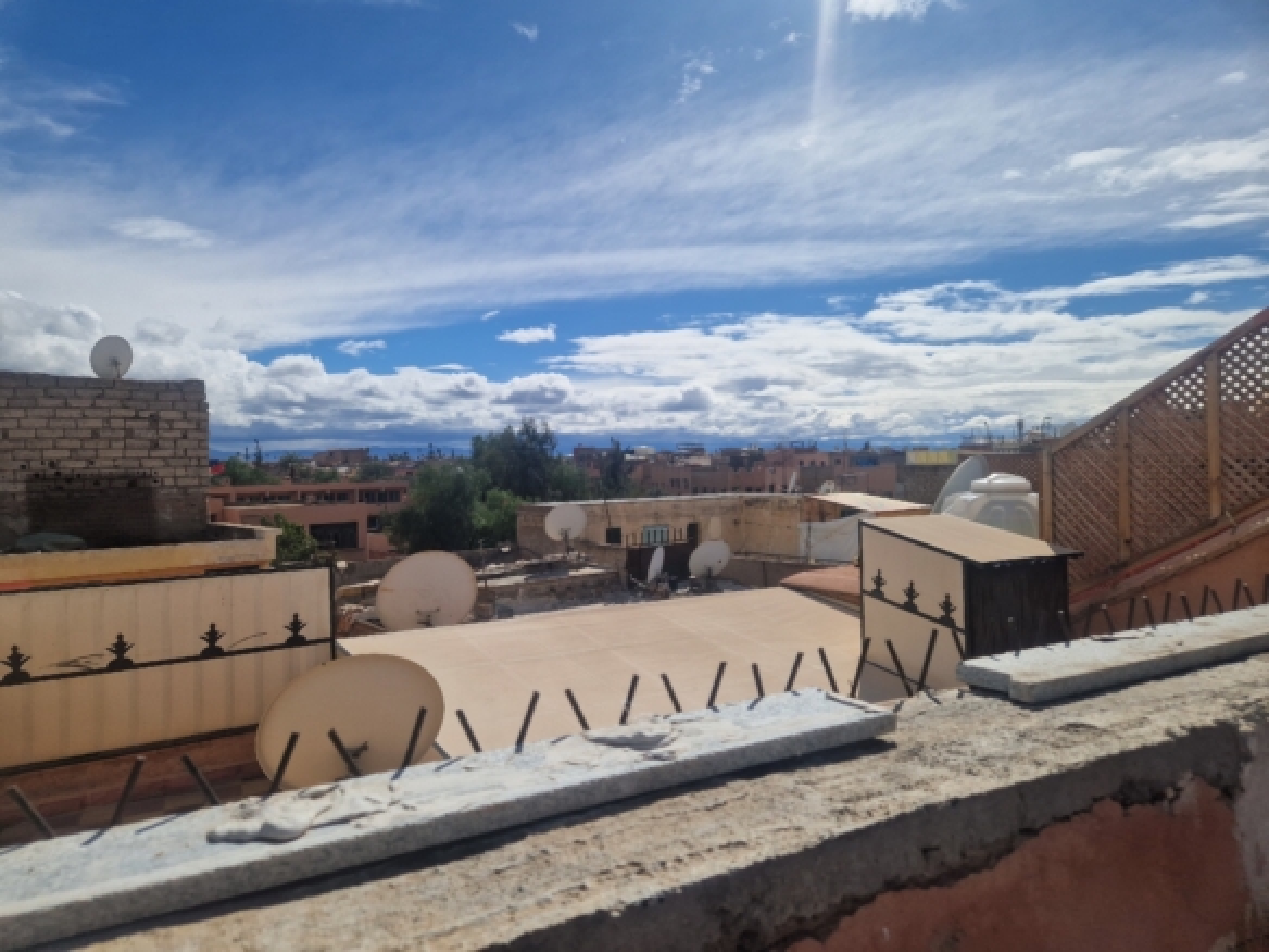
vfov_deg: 58.9
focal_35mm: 23
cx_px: 634
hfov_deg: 73.9
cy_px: 476
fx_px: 843
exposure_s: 1/5648
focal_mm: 5.4
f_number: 1.8
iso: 50
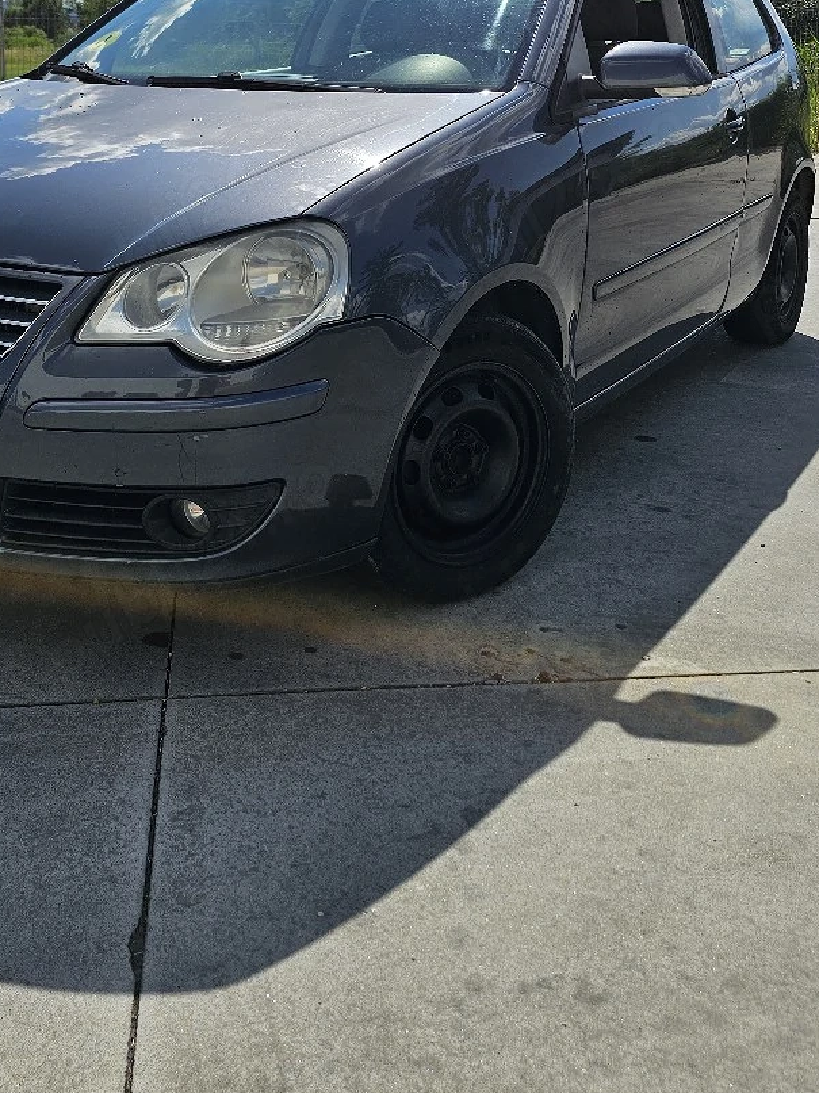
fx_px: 1199
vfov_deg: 47.2
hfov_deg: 37.3
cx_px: 279
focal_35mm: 38
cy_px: 272
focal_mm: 6.3
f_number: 1.7
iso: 10
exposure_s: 1/1429
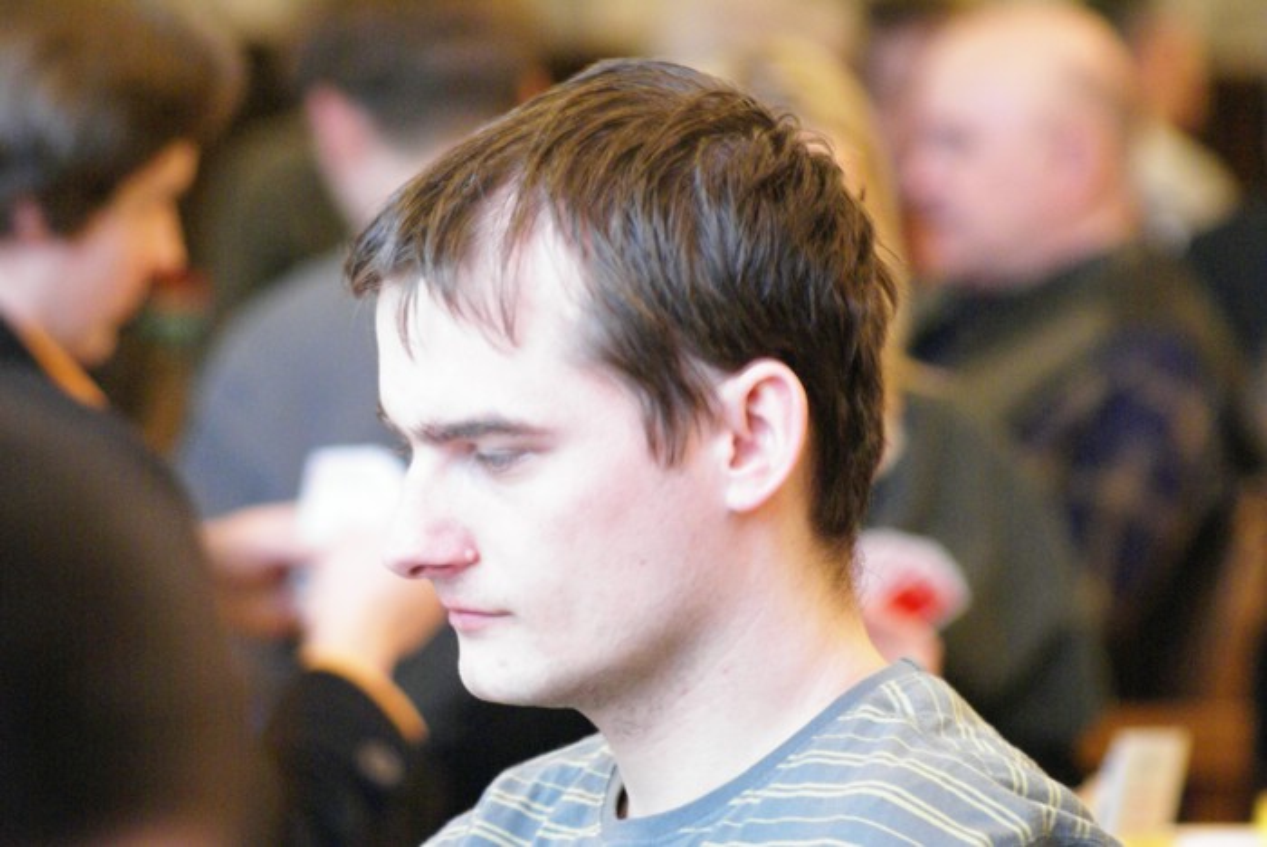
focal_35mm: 270
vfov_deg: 5.1
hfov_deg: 7.6
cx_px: 634
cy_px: 424
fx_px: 9510
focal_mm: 180
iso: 1600
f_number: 5.6
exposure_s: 1/4
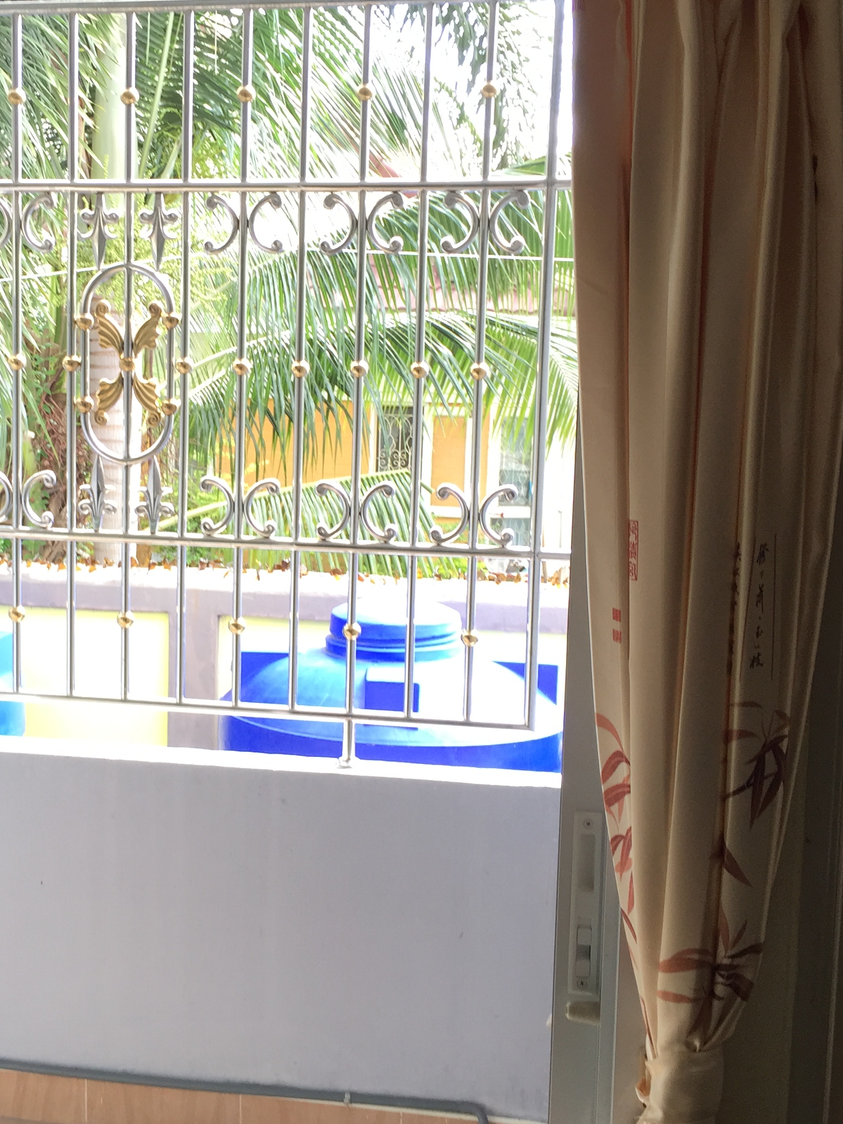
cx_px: 225
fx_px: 1494
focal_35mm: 46
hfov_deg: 31.0
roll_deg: -1.6
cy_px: 564
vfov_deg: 41.2
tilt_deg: -5.0
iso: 32
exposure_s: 1/50
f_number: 2.2
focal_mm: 4.15
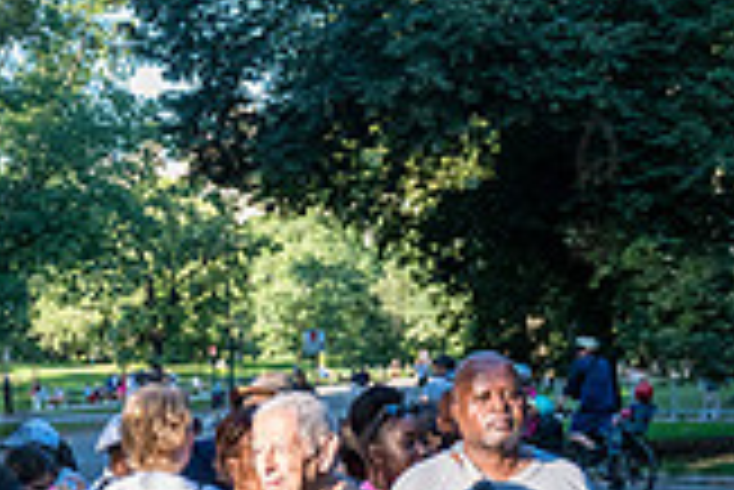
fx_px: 1796
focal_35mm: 88
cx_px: 14
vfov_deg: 15.4
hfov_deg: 22.3
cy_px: 402
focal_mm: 24
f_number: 3.5
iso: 2000
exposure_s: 1/2500
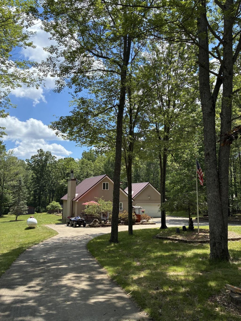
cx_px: 120
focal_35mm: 26
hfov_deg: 53.1
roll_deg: -0.1
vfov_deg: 67.3
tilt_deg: +10.4
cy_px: 160
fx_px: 241
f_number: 1.64
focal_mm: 4.2
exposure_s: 1/955
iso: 25
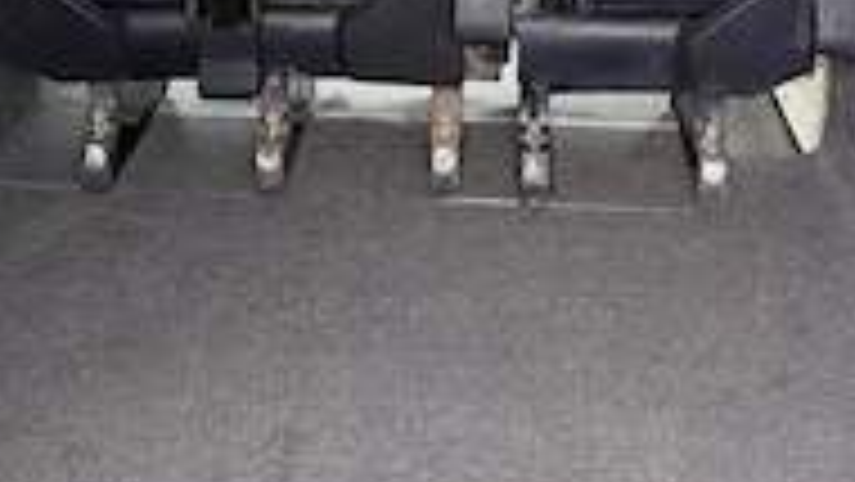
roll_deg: +0.5
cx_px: 454
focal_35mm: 55
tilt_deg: -11.2
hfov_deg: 37.8
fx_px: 1247
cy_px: -279
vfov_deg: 18.8
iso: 200
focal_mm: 6.76
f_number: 1.78
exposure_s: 1/67
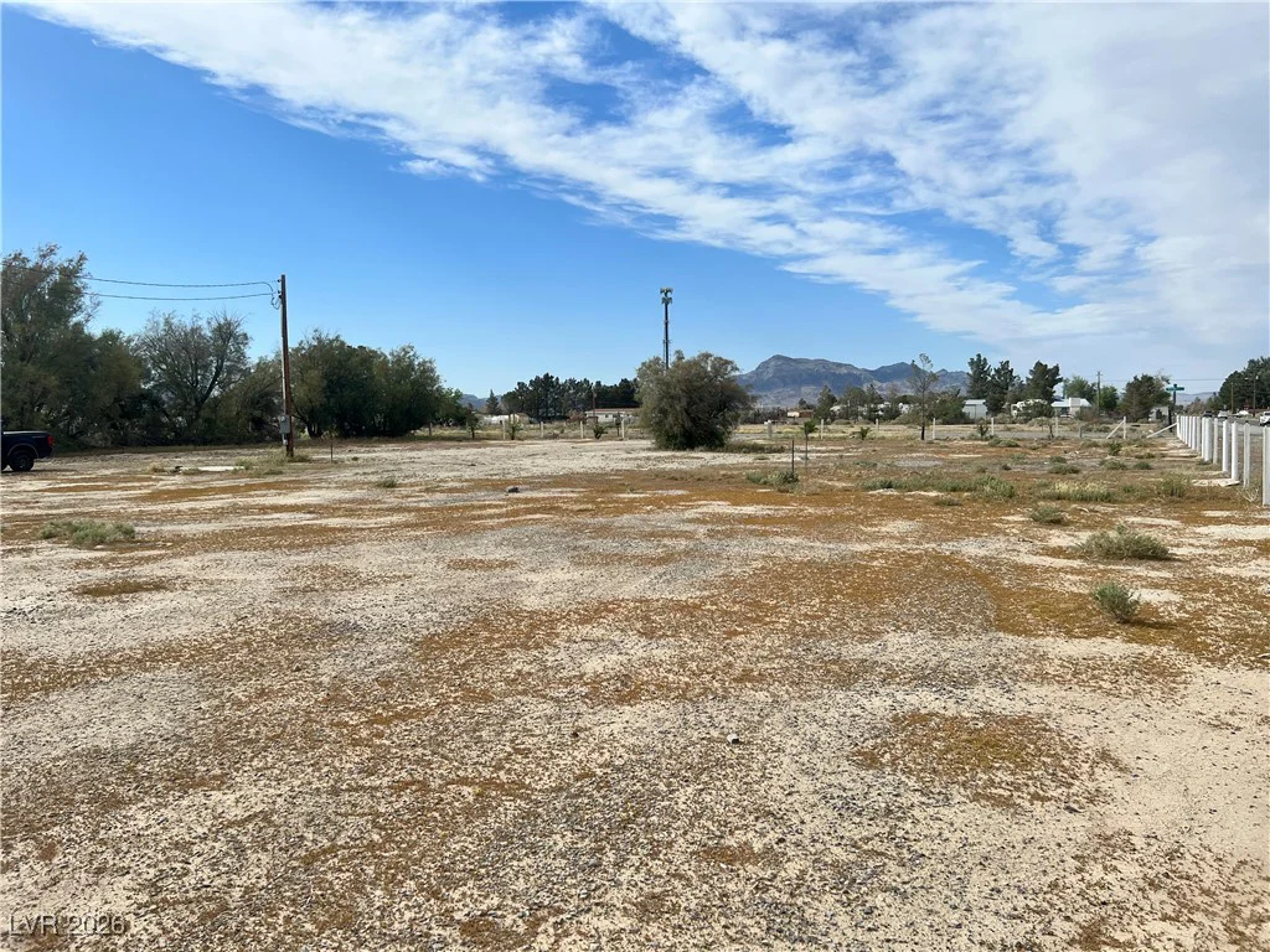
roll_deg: +1.9
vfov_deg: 53.1
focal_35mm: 26
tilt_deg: -6.2
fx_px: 954
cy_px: 476
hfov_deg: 67.3
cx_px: 635
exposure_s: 1/8000
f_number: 1.5
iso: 50
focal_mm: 5.7
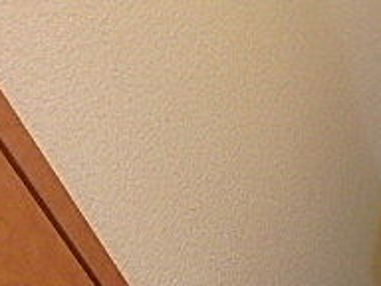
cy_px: 254
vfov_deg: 20.6
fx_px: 770
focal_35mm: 70
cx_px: 623
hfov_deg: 21.5
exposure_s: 1/30
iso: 400
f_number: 3.5
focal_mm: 3.7
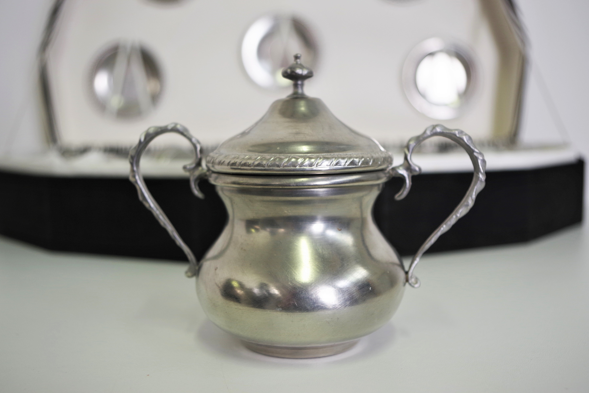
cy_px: 194
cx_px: 296
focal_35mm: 40
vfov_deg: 33.4
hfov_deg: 48.5
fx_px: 654
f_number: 4
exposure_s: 1/60
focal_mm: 26.25
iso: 200
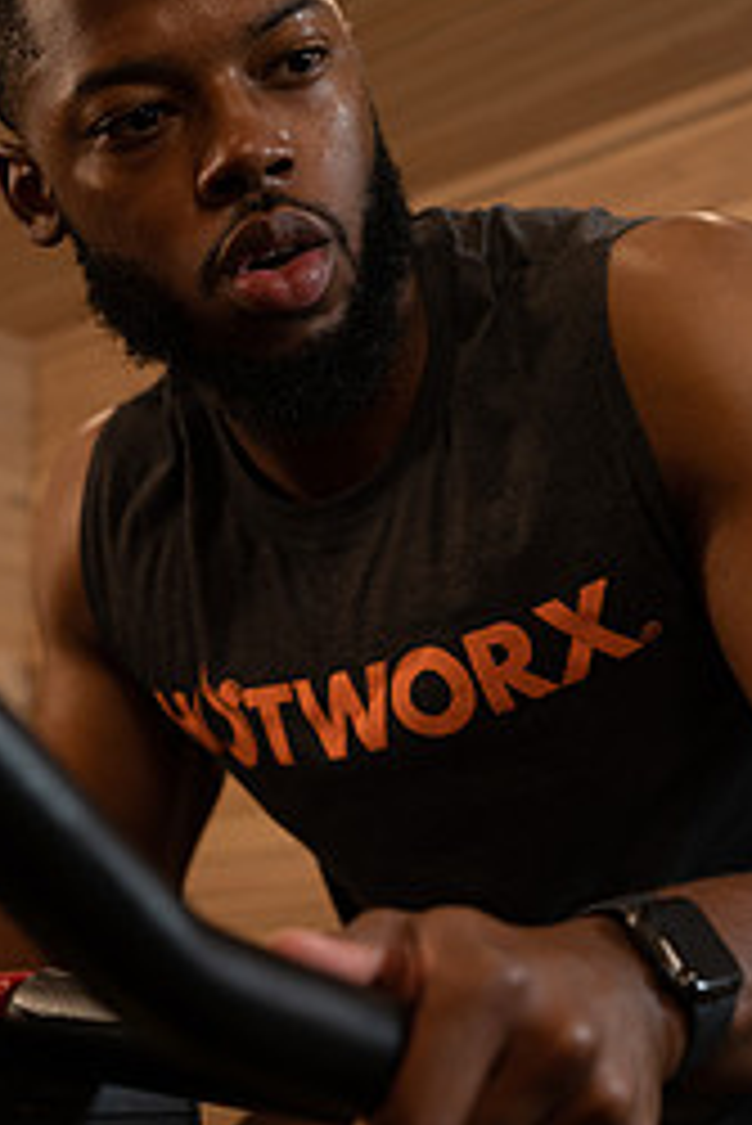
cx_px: 329
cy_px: 666
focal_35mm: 63
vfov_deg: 31.8
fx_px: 1971
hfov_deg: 21.6
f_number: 2.8
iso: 400
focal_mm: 35
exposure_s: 1/160
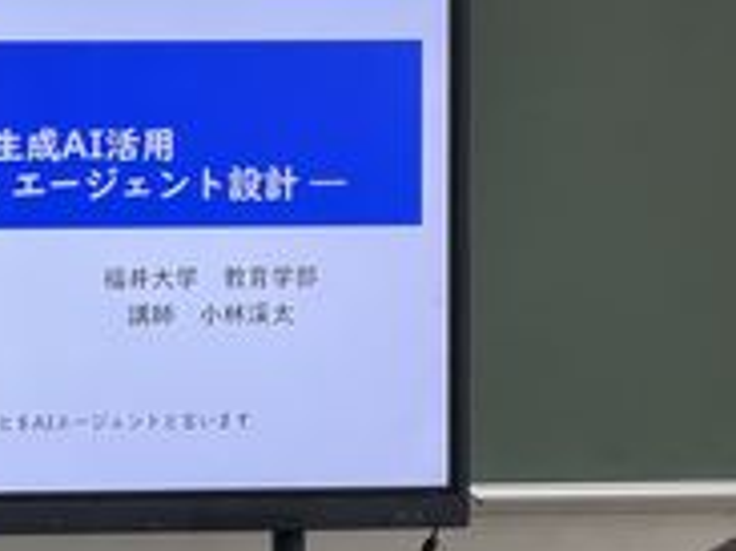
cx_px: -135
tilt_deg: -4.5
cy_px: 531
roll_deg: +0.4
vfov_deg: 4.8
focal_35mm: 312
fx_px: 6629
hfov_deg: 6.3
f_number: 2.8
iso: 250
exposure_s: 1/120
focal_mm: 16.89
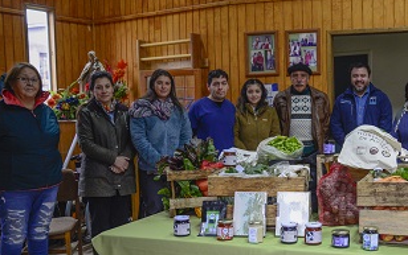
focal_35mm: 43
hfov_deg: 44.4
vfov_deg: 29.9
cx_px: 313
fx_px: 478
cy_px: 148
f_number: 4
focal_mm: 24
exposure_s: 1/40
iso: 2000
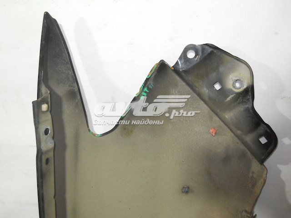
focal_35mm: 41
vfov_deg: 35.1
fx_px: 345
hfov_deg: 45.8
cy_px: 109
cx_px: 146
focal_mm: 6.72
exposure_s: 1/30
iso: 160
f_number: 3.1
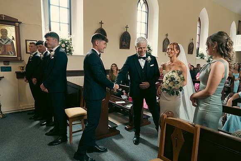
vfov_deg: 53.2
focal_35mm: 24
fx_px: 161
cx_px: 120
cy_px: 80
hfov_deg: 73.7
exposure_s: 1/200
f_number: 3.5
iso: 1600
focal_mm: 24
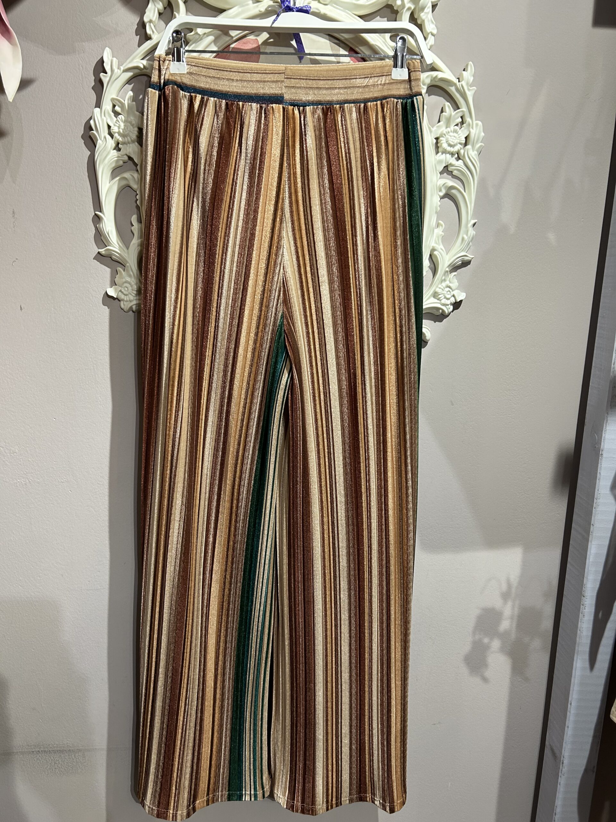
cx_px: 308
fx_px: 617
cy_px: 411
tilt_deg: -12.1
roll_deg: -1.7
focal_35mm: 26
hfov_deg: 53.1
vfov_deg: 67.3
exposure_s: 1/50
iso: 125
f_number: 1.5
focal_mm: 5.7
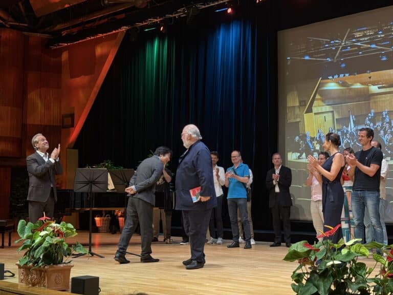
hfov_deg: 39.7
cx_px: 196
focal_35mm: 48
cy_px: 148
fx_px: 545
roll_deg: +0.2
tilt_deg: +5.6
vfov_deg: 30.3
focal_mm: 6.76
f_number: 1.78
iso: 250
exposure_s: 1/34
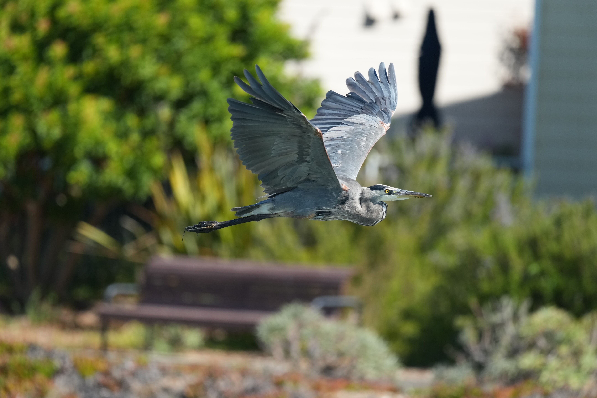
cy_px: 199
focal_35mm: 560
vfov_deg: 2.5
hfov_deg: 3.7
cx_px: 298
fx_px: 9286
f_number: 6.3
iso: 1600
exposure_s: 1/3200
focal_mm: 560
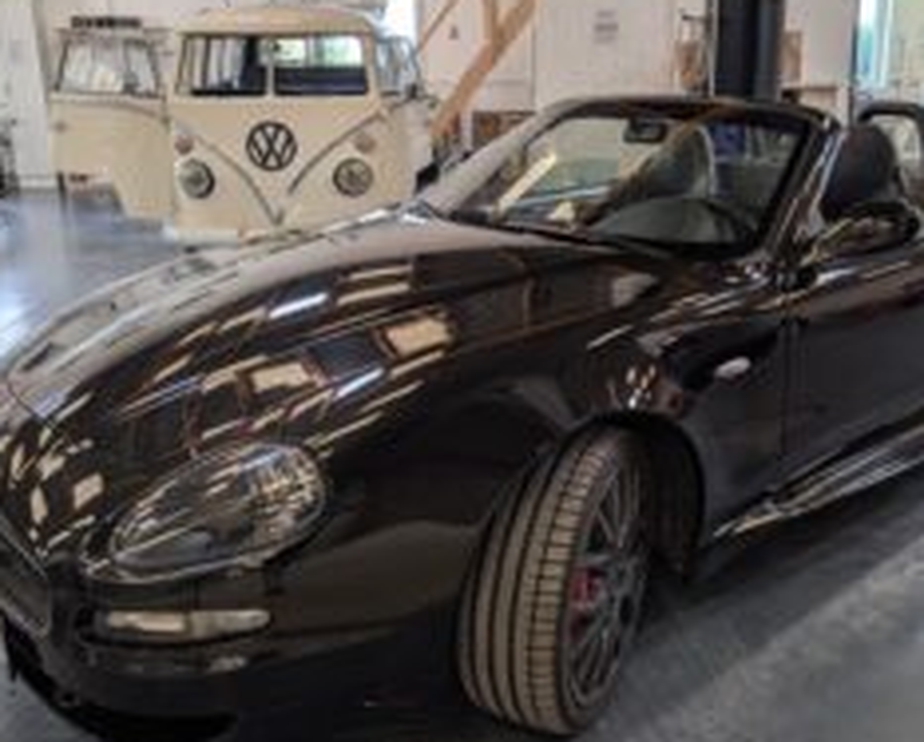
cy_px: 337
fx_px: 958
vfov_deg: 42.3
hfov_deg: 51.2
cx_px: 547
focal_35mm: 35
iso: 20
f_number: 1.68
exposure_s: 1/47
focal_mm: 6.9
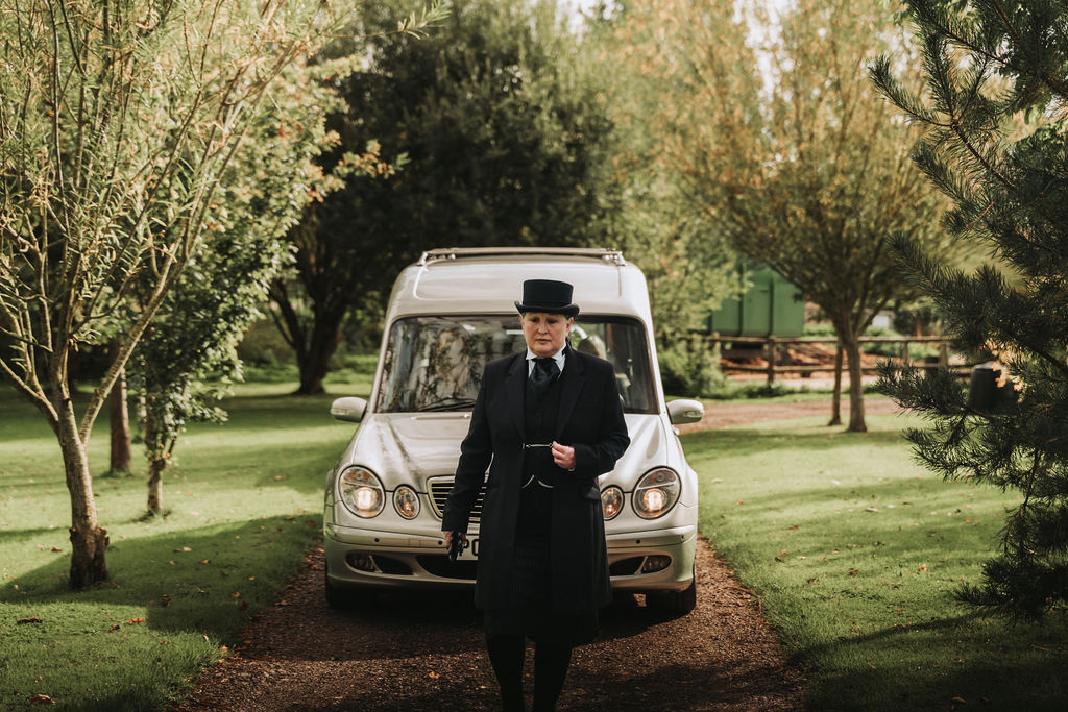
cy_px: 356
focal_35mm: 70
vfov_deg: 19.5
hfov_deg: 28.8
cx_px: 534
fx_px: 2077
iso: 250
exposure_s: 1/500
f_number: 2.8
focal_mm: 70
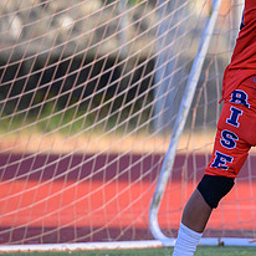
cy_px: 62
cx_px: 270
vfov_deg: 2.1
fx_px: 6945
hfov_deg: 2.1
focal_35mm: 830
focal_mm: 200
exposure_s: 1/1250
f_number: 2.8
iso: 360
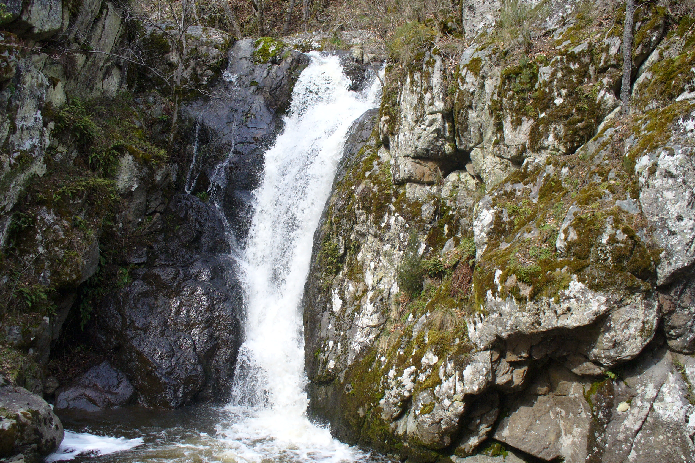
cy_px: 263
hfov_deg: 49.6
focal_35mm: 39
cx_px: 344
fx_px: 753
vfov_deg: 34.2
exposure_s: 1/320
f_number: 2.8
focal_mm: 6.1
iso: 80
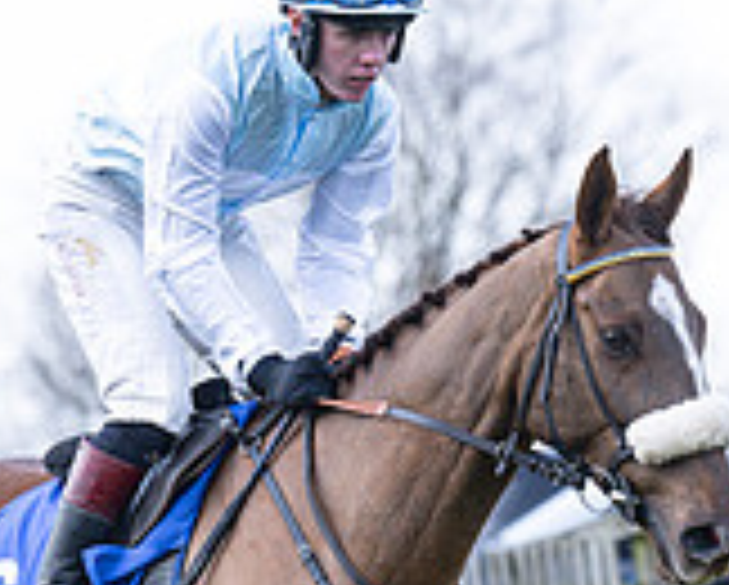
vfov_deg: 2.8
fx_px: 11816
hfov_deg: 3.5
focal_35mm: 547
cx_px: 728
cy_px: 670
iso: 400
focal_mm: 140
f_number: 4
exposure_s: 1/800
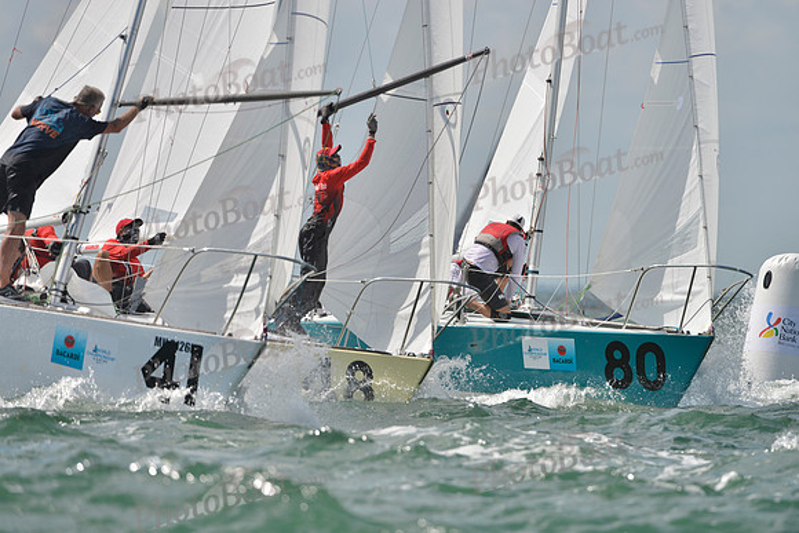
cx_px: 400
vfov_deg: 3.4
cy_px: 266
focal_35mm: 400
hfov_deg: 5.2
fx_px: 8879
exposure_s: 1/1250
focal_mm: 400
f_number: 6.3
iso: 200
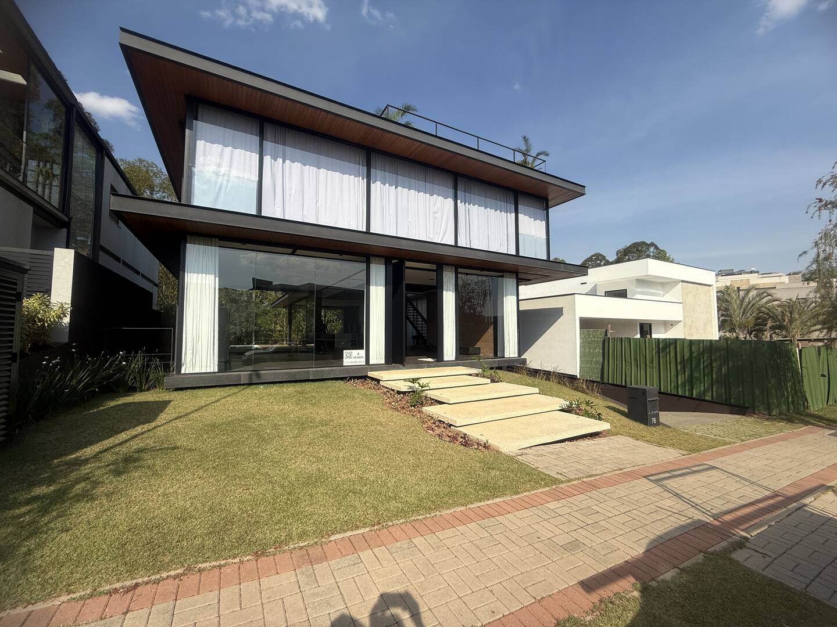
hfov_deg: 102.1
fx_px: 339
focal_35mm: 14
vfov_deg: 85.7
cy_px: 314
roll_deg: -0.6
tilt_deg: +5.0
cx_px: 418
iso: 50
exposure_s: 1/2506
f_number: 2.2
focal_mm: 2.22
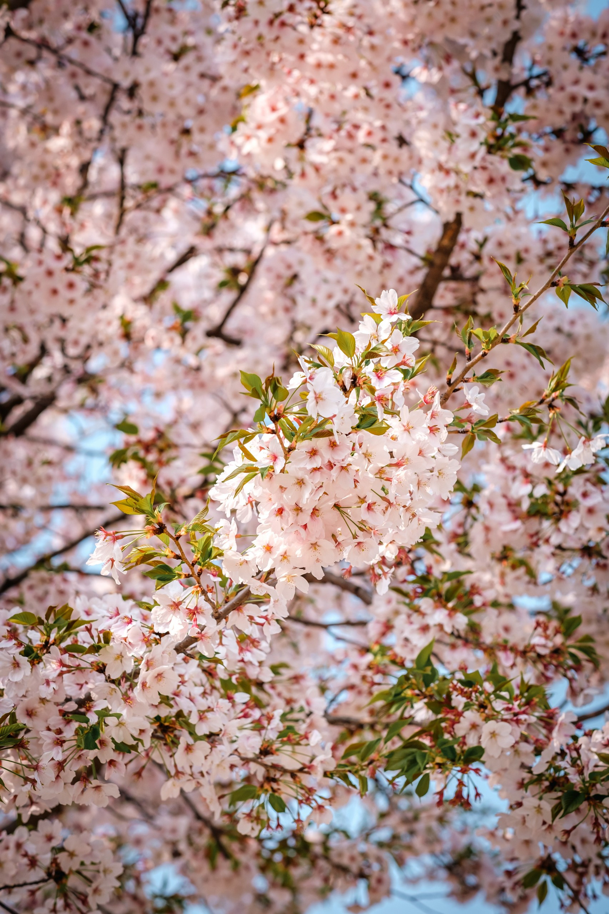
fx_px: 2131
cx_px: 304
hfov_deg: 16.3
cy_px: 457
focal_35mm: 84
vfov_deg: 24.2
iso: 200
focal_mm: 56
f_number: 4
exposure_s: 1/2000
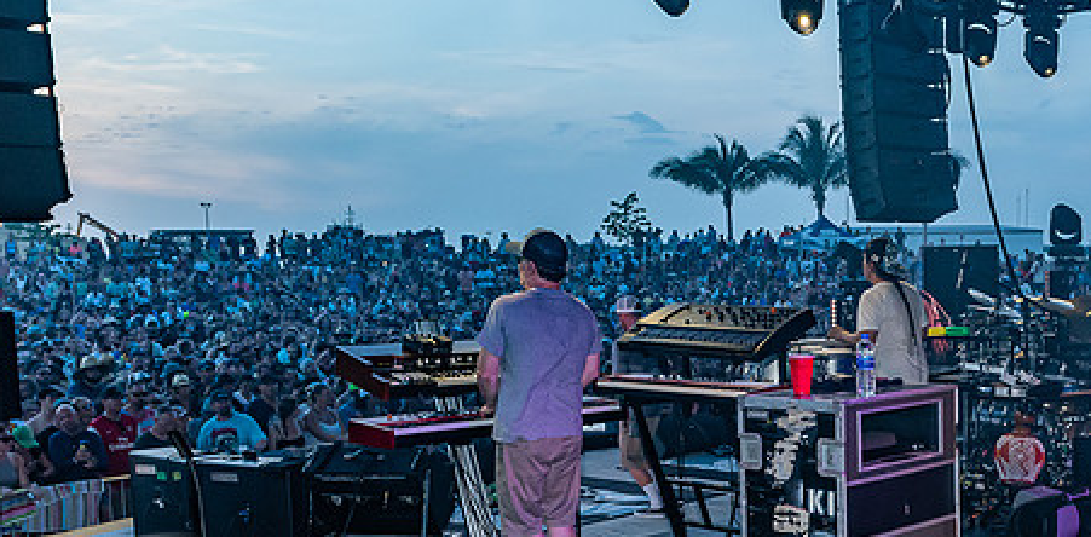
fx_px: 1405
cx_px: 799
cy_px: 414
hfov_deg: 41.4
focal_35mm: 50
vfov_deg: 21.4
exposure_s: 1/160
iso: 800
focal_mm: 24
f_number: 5.6
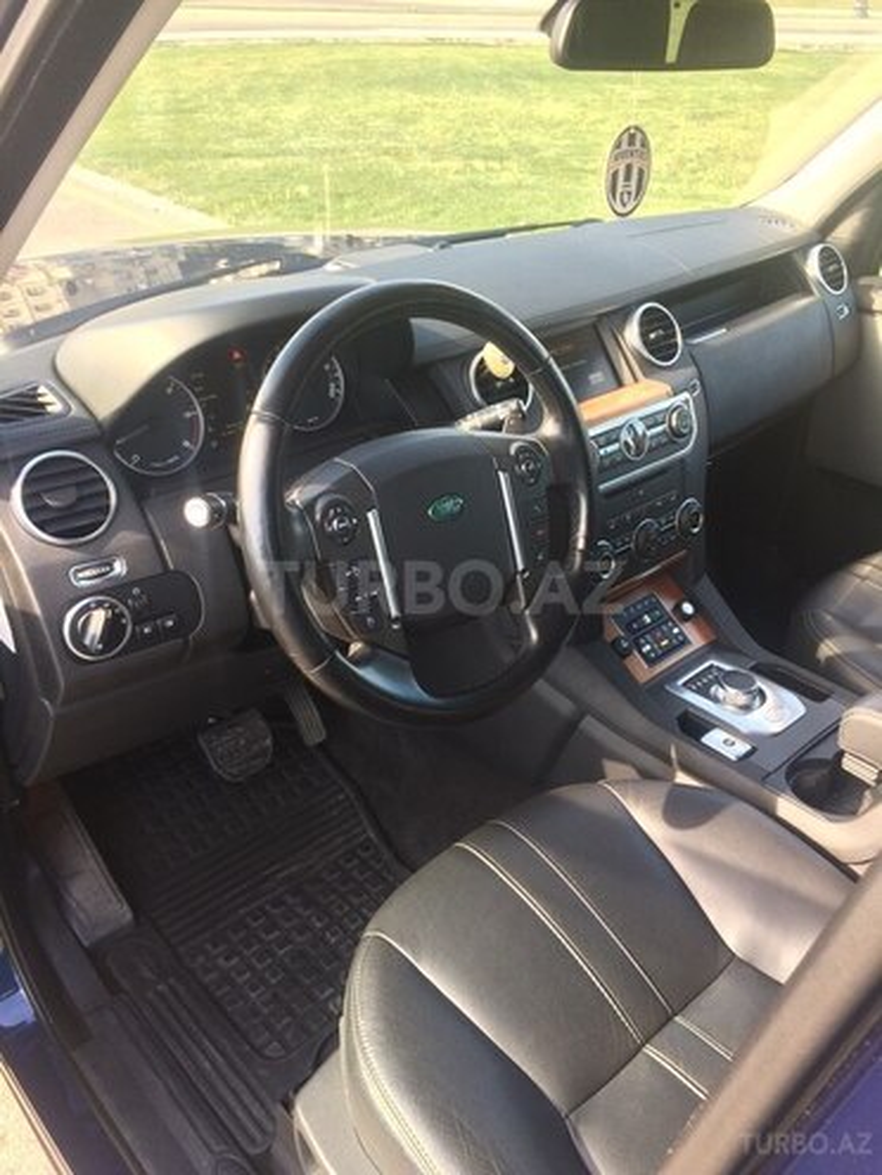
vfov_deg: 61.7
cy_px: 588
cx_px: 441
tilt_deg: -31.7
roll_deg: +1.4
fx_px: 985
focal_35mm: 29
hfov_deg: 48.2
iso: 50
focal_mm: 4.15
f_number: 2.2
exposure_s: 1/100
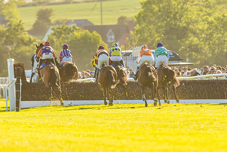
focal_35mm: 577
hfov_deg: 3.6
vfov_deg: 2.4
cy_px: 77
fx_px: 3641
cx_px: 121
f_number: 5
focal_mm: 300
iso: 400
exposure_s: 1/800
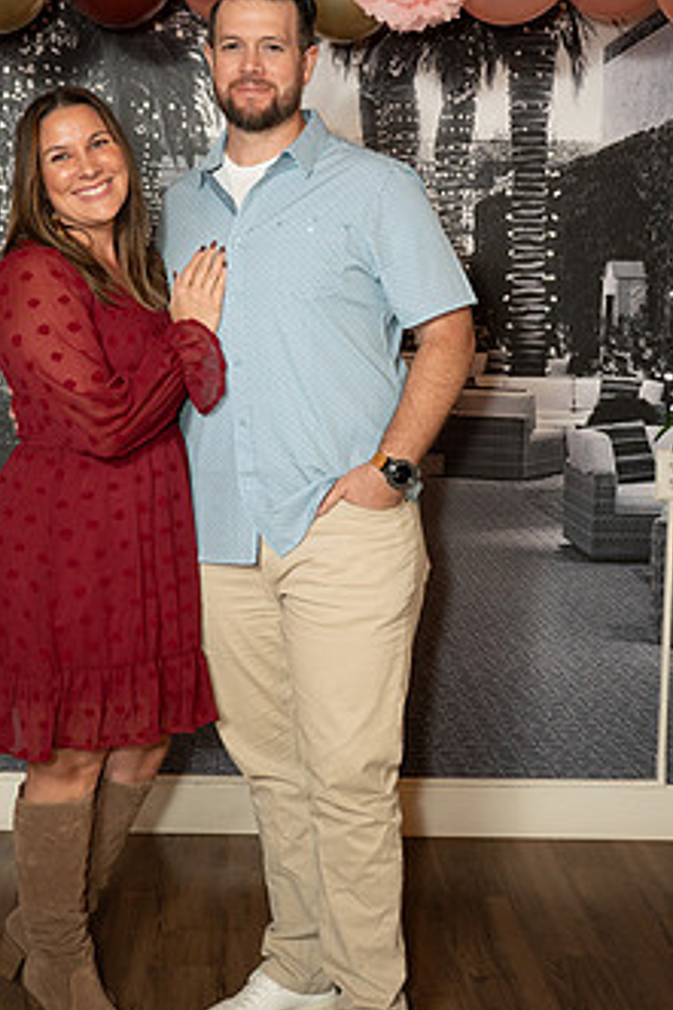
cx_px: 219
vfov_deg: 36.8
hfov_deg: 24.9
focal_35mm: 54
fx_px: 1516
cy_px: 450
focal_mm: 39.8
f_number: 2.8
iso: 1000
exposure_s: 1/160
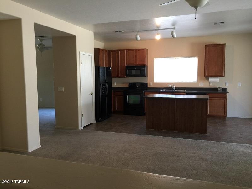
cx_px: 126
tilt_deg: -5.2
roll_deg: -0.6
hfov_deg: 61.7
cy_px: 94
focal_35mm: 29
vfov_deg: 48.2
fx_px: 211
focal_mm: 4.15
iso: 32
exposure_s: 1/15
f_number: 2.2
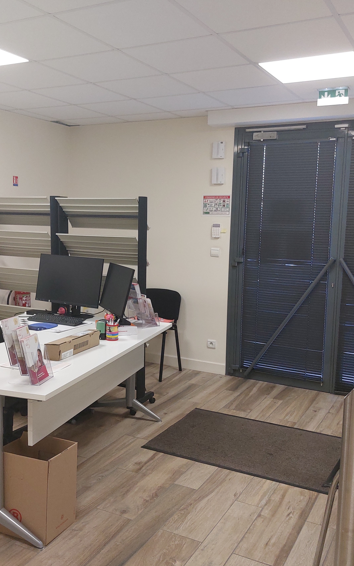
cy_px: 285
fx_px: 556
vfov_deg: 54.0
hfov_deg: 35.2
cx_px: 147
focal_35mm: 36
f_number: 1.8
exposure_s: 1/100
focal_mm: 5.23
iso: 200
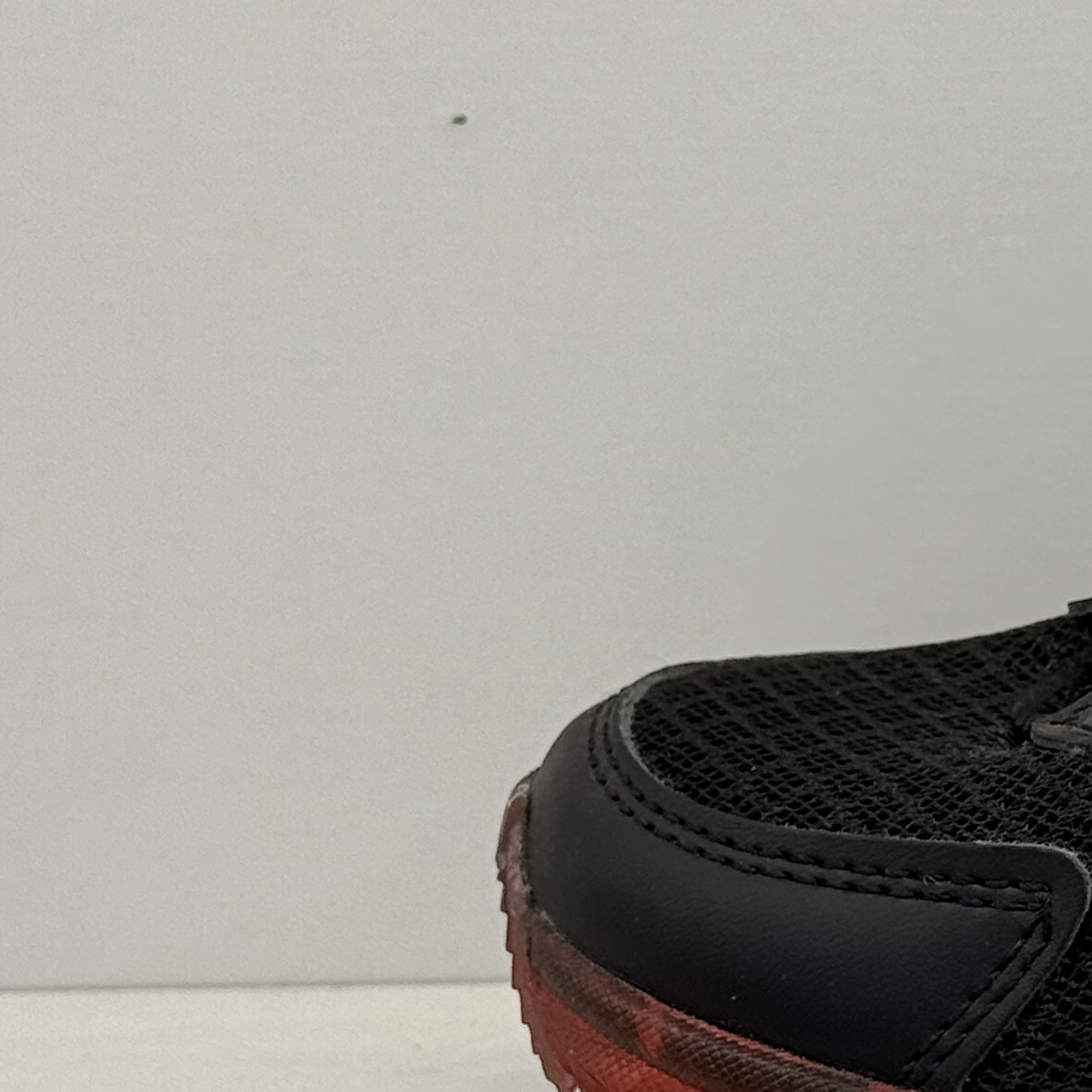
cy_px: 635
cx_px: 1405
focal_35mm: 146
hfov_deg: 11.7
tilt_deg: -13.3
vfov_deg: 12.0
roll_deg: +0.7
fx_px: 5211
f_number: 1.78
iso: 64
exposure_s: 1/239
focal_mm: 6.76
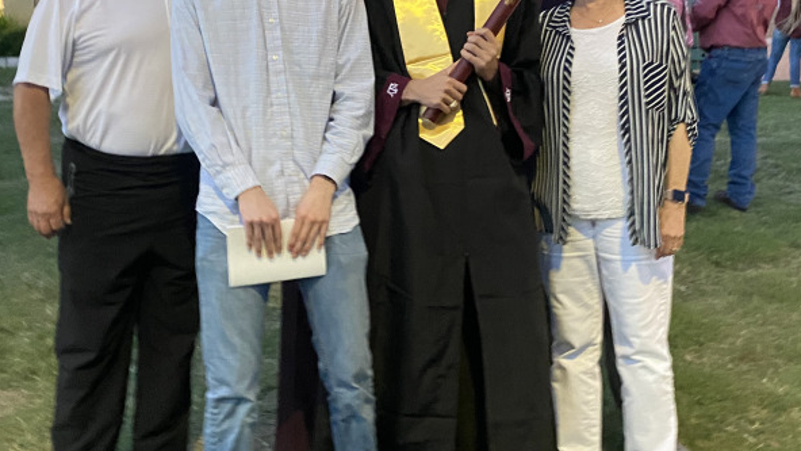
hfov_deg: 42.1
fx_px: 1041
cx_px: 395
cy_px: 149
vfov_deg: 24.3
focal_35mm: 49
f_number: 1.8
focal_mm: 4.25
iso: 640
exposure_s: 1/30
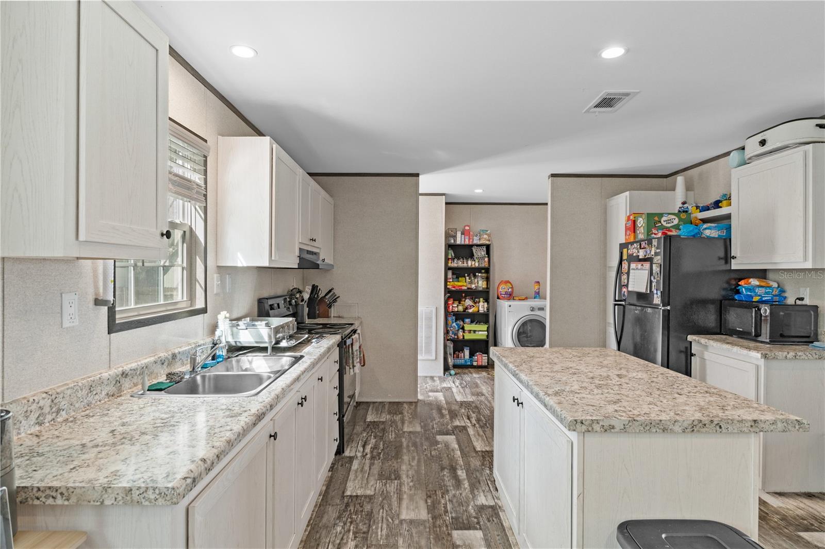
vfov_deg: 63.2
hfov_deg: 85.4
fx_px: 447
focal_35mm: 20
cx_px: 412
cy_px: 274
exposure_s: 1/1.67
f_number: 8
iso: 320
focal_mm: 13
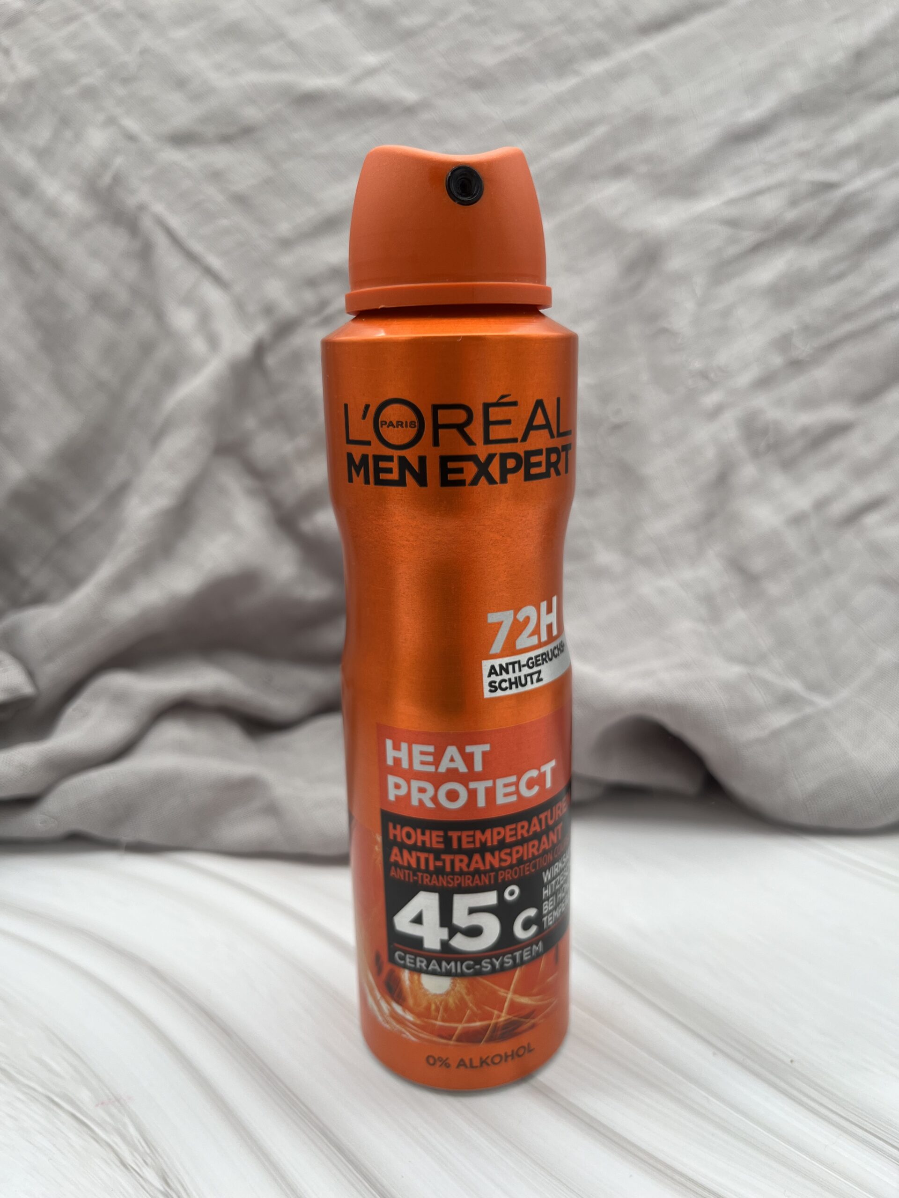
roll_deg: +1.5
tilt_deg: -16.9
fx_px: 900
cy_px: 599
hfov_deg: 53.1
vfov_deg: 67.3
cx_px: 450
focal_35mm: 26
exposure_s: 1/147
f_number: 1.6
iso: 32
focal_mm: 5.1
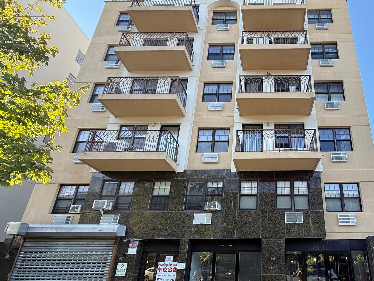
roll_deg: +0.2
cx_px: 269
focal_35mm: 21
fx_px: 227
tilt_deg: +20.7
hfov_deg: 74.7
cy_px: 186
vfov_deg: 62.0
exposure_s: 1/161
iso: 64
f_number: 2.2
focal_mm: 2.22
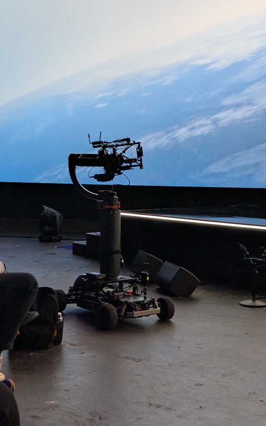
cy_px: 214
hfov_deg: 24.4
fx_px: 615
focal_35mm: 53
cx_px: 119
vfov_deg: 38.2
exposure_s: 1/240
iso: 515
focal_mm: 4.53
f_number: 1.7
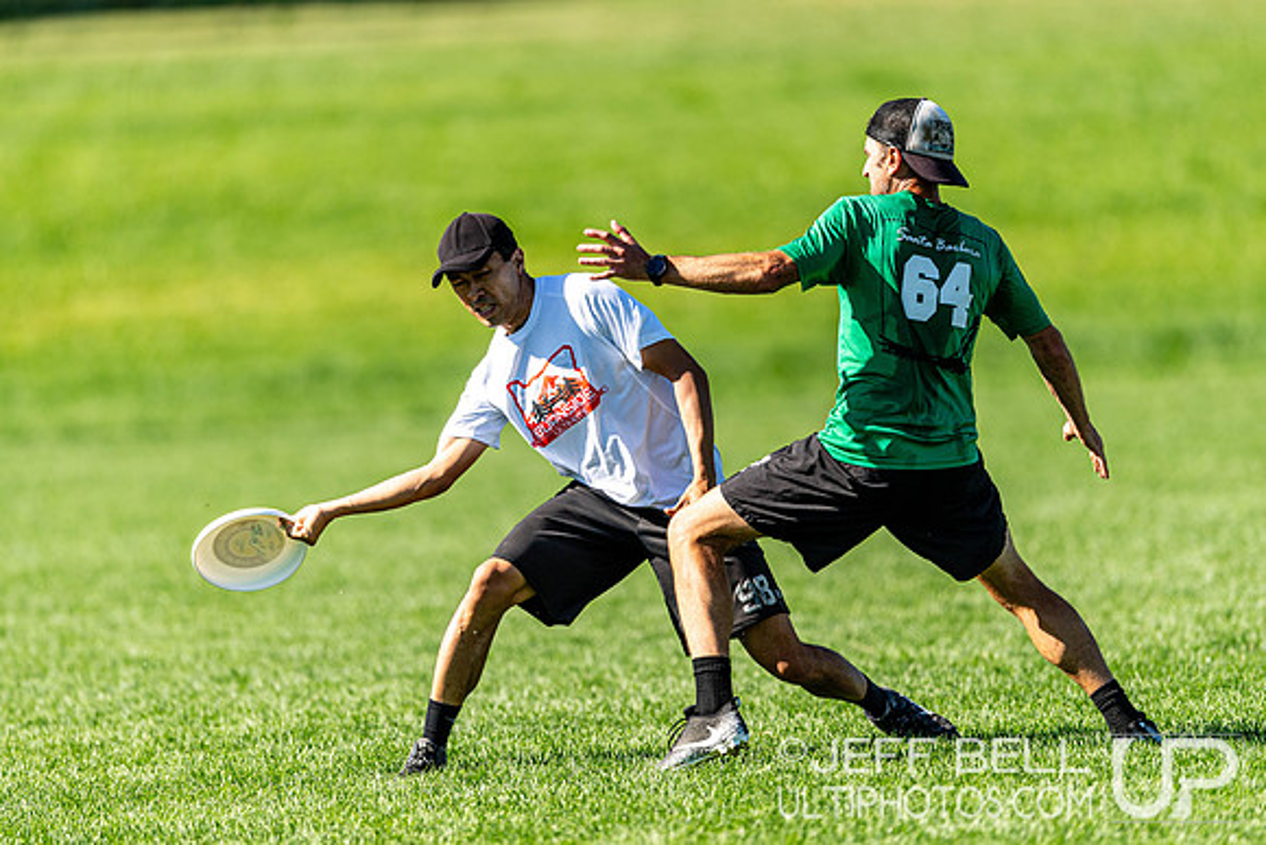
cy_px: 410
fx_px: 17301
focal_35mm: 492
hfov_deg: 4.2
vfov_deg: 2.8
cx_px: 633
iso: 125
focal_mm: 400
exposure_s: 1/2000
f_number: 2.8
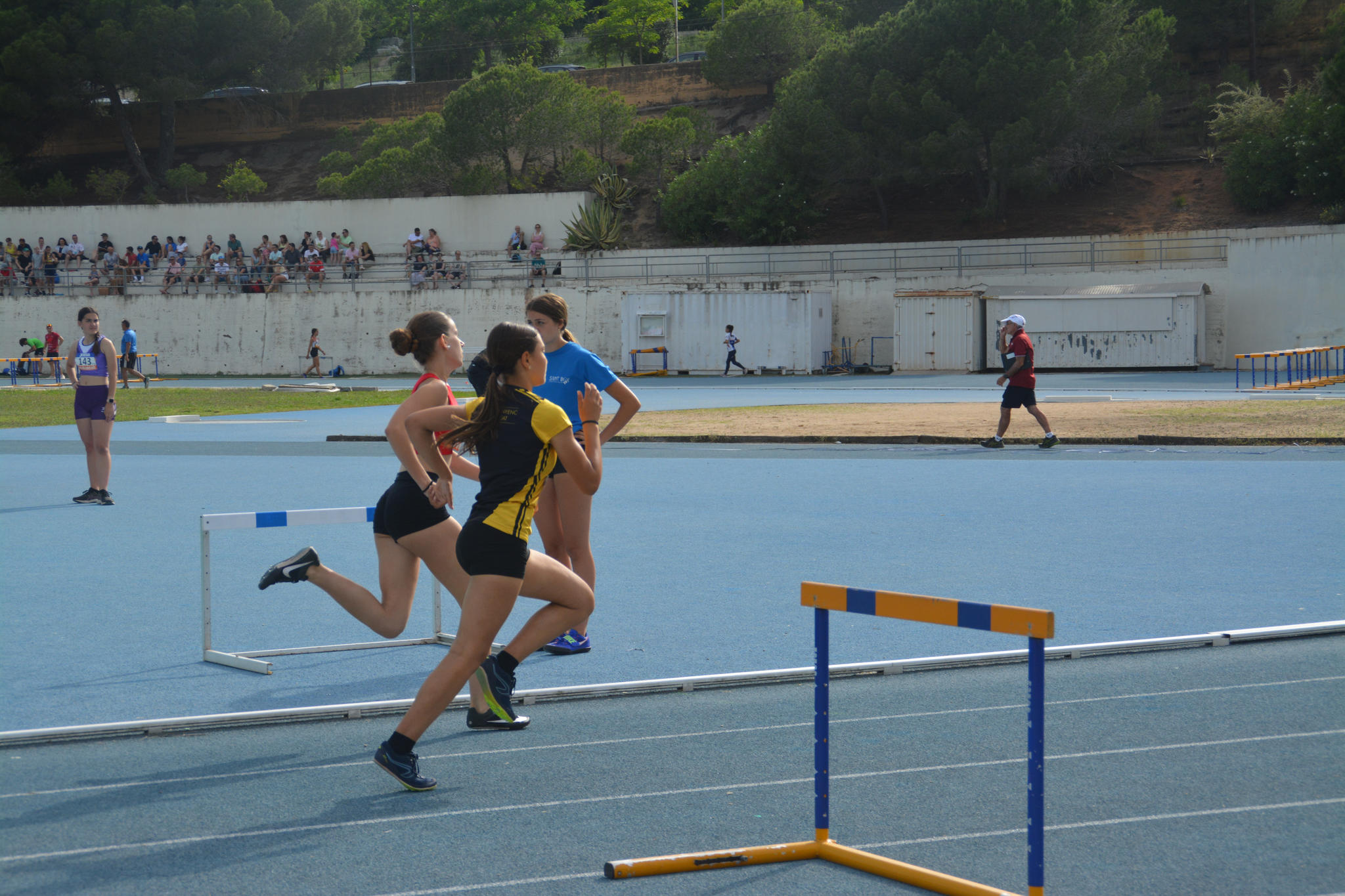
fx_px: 3138
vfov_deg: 16.3
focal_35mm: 84
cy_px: 448
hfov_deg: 24.2
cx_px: 672
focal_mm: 56
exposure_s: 1/1600
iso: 400
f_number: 6.3
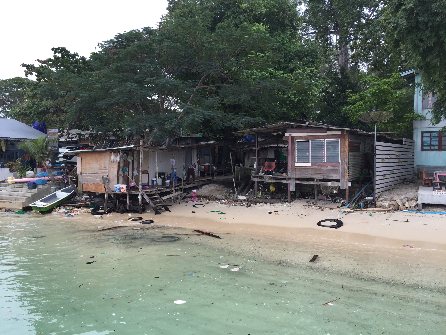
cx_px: 223
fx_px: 374
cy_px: 168
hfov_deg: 61.7
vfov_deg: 48.2
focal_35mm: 29
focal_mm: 4.15
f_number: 2.2
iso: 32
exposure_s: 1/421
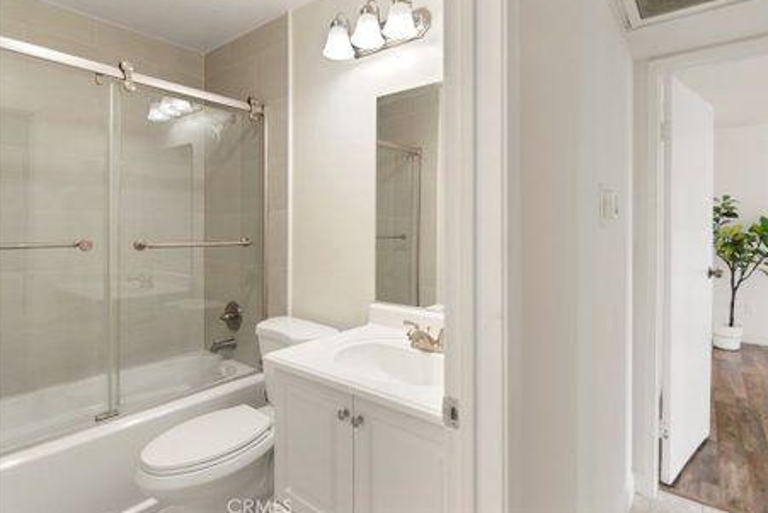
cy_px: 247
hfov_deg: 91.4
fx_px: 374
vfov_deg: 68.8
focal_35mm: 18
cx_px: 402
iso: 400
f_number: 2.8
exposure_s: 1/30
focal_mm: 11
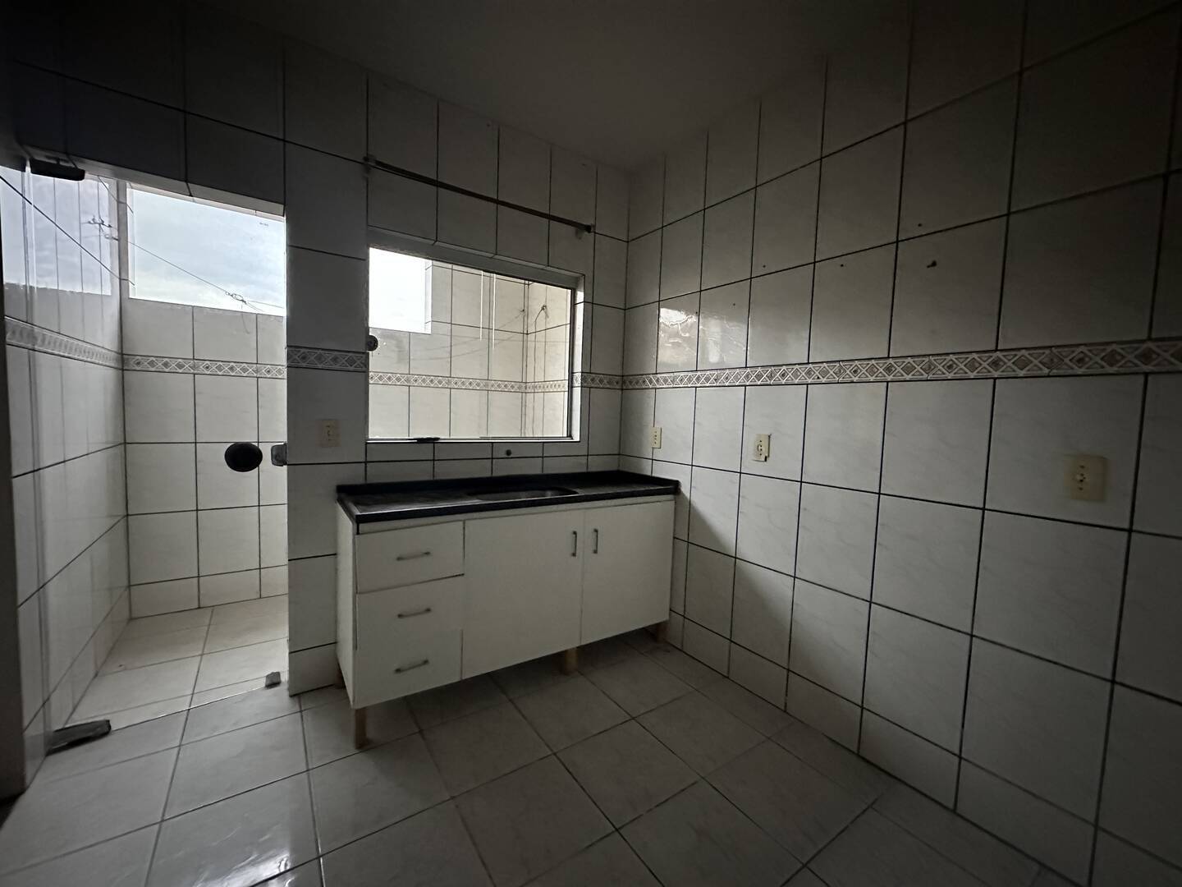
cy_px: 444
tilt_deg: -4.2
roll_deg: -1.6
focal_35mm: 14
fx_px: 478
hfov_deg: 102.1
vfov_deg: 85.7
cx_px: 591
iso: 1250
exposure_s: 1/41
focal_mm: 2.22
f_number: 2.2
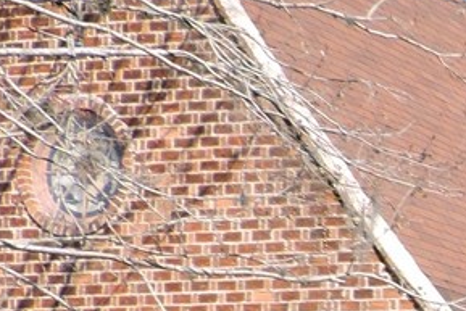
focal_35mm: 138
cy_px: 662
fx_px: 1787
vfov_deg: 9.2
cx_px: 1121
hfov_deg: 12.0
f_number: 3
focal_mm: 4.3
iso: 100
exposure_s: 1/800
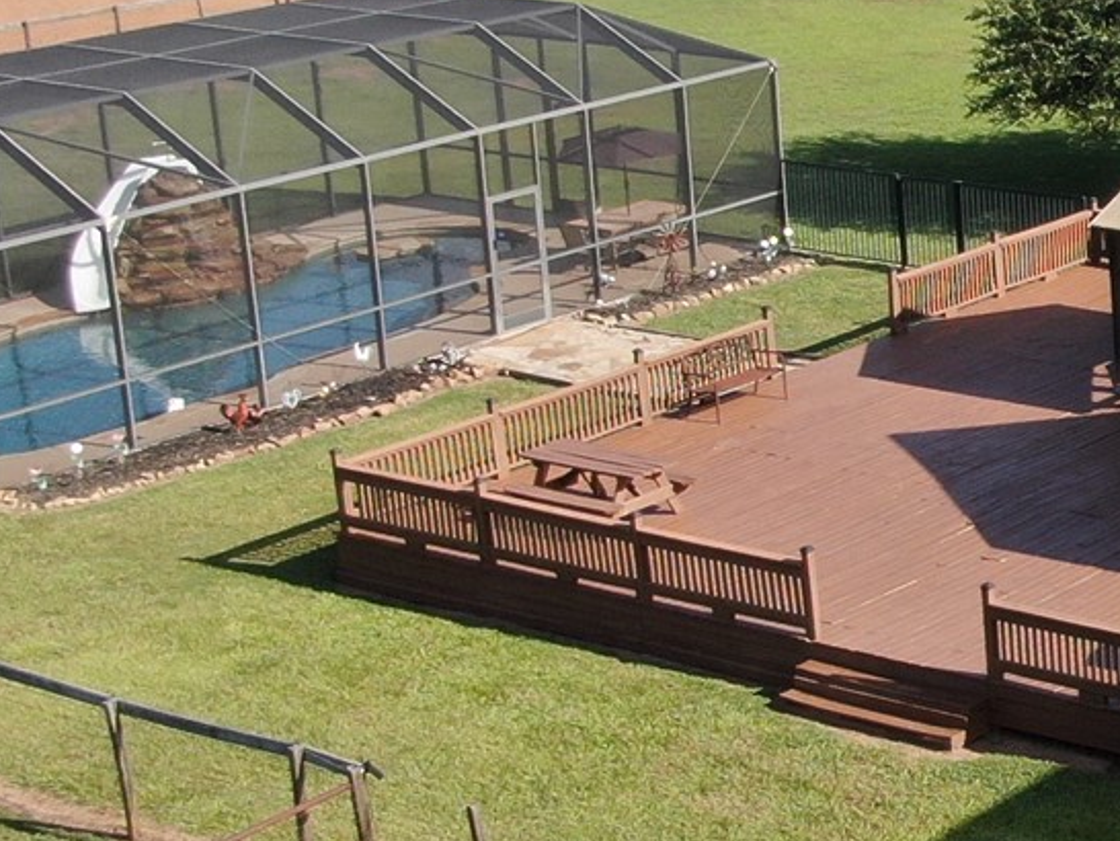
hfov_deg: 19.6
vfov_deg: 16.4
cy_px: 398
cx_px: 1567
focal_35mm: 90
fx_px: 2913
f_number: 2.8
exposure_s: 1/800
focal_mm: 4.39
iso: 100
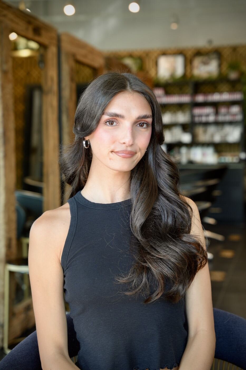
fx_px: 646
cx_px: 123
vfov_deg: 31.9
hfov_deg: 21.6
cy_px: 185
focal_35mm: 63
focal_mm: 63
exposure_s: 1/160
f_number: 4
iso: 500
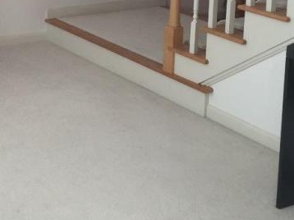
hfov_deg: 22.6
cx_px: -7
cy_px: -48
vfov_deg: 16.9
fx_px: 704
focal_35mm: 83
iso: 32
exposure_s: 1/60
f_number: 2.2
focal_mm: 4.15
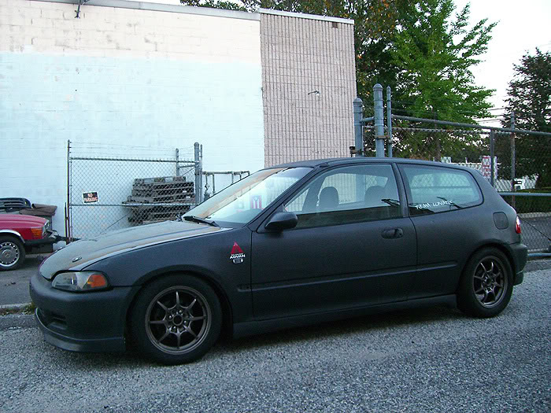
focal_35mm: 38
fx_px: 605
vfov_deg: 37.7
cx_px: 276
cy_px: 206
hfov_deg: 49.0
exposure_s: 1/80
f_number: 2.7
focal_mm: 6.2
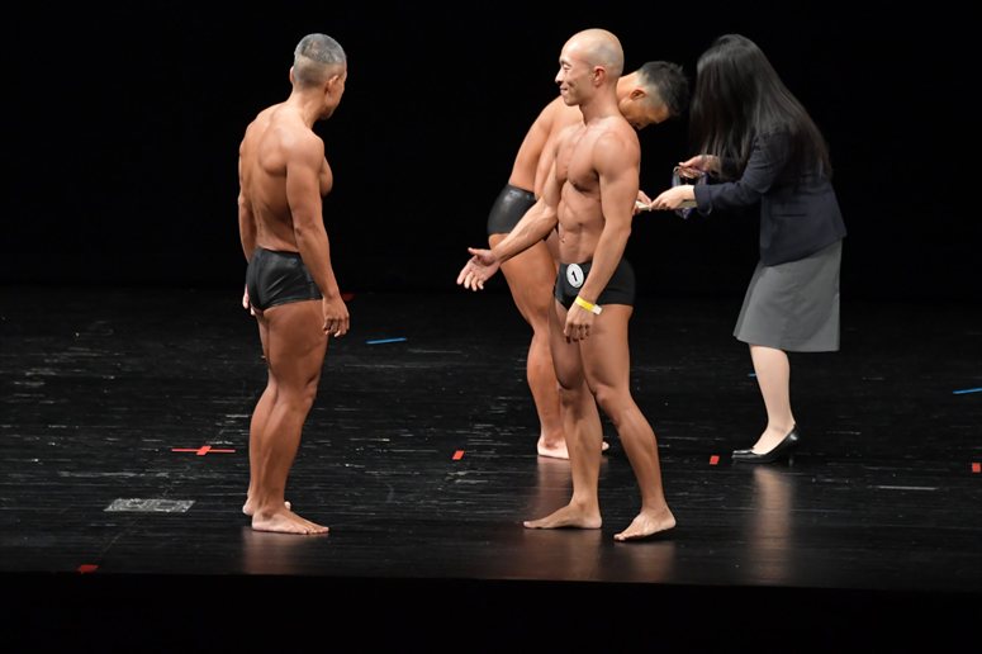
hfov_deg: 8.1
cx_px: 491
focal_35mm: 255
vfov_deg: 5.4
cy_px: 327
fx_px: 6953
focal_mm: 170
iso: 3200
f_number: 5.6
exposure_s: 1/400
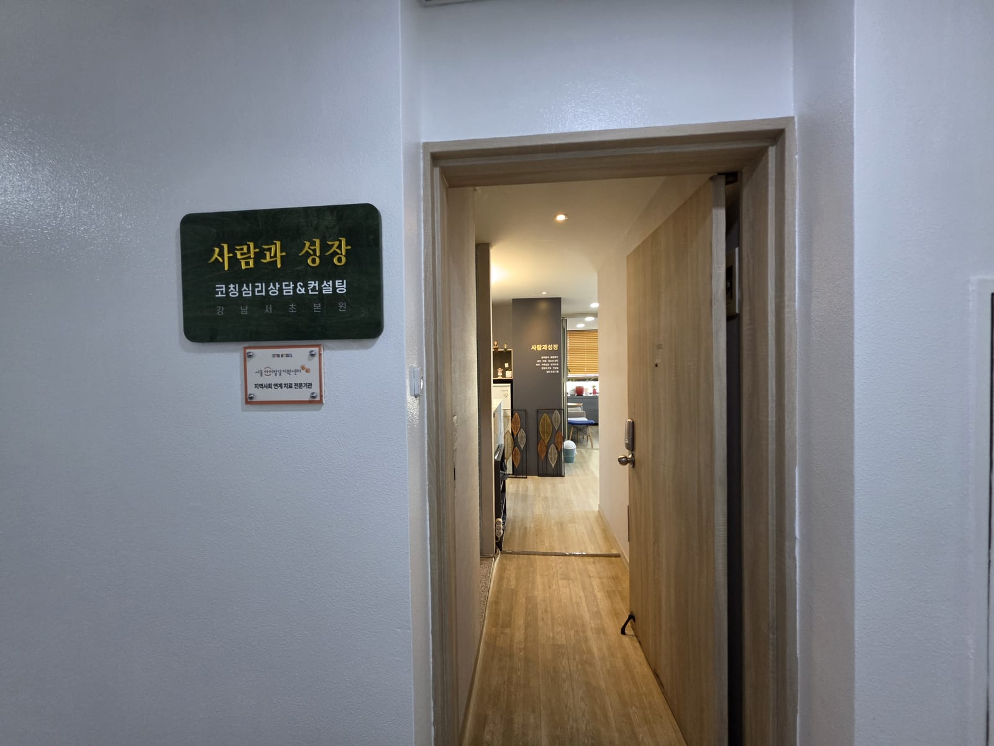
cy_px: 373
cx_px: 497
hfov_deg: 106.2
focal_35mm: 13
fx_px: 373
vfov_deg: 89.9
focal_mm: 2.2
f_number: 1.9
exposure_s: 1/120
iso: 250
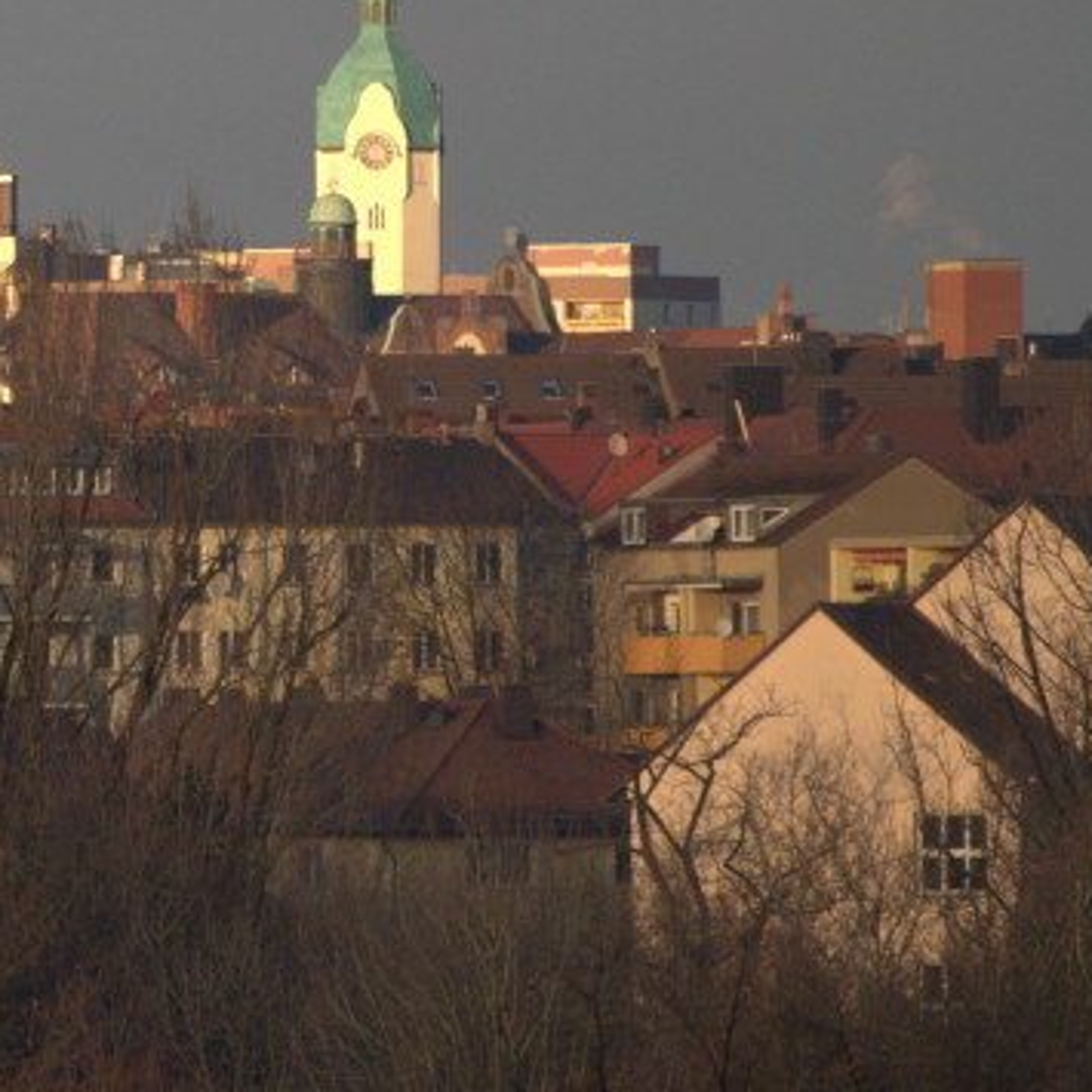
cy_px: 317
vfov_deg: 2.0
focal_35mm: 863
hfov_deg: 2.0
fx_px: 30801
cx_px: -102
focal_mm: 300
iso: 640
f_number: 5.6
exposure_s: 1/1000
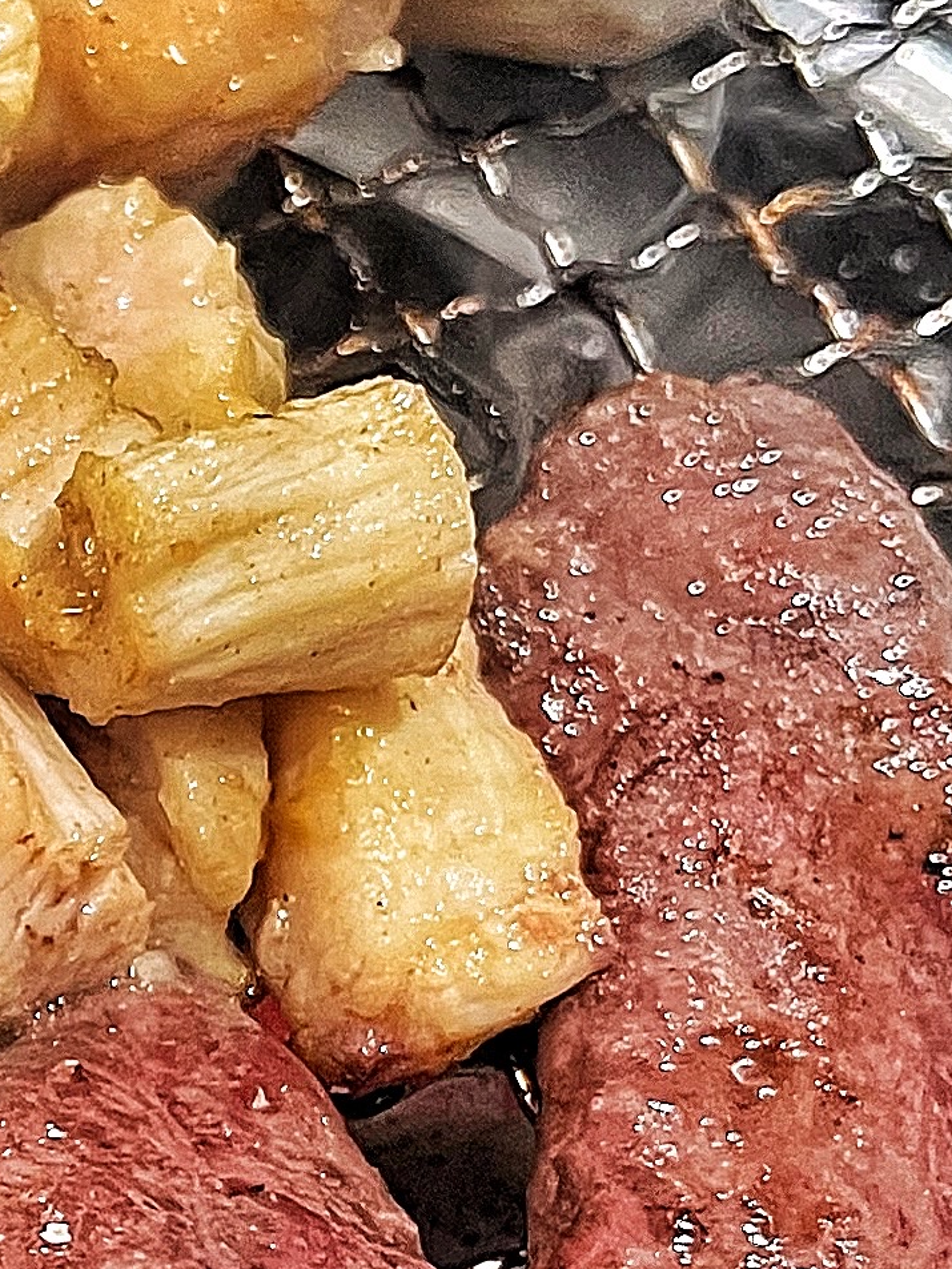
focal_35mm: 110
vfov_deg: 17.7
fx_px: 4033
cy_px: 1039
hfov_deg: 12.7
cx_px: -495
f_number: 1.5
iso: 250
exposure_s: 1/60
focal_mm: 5.7
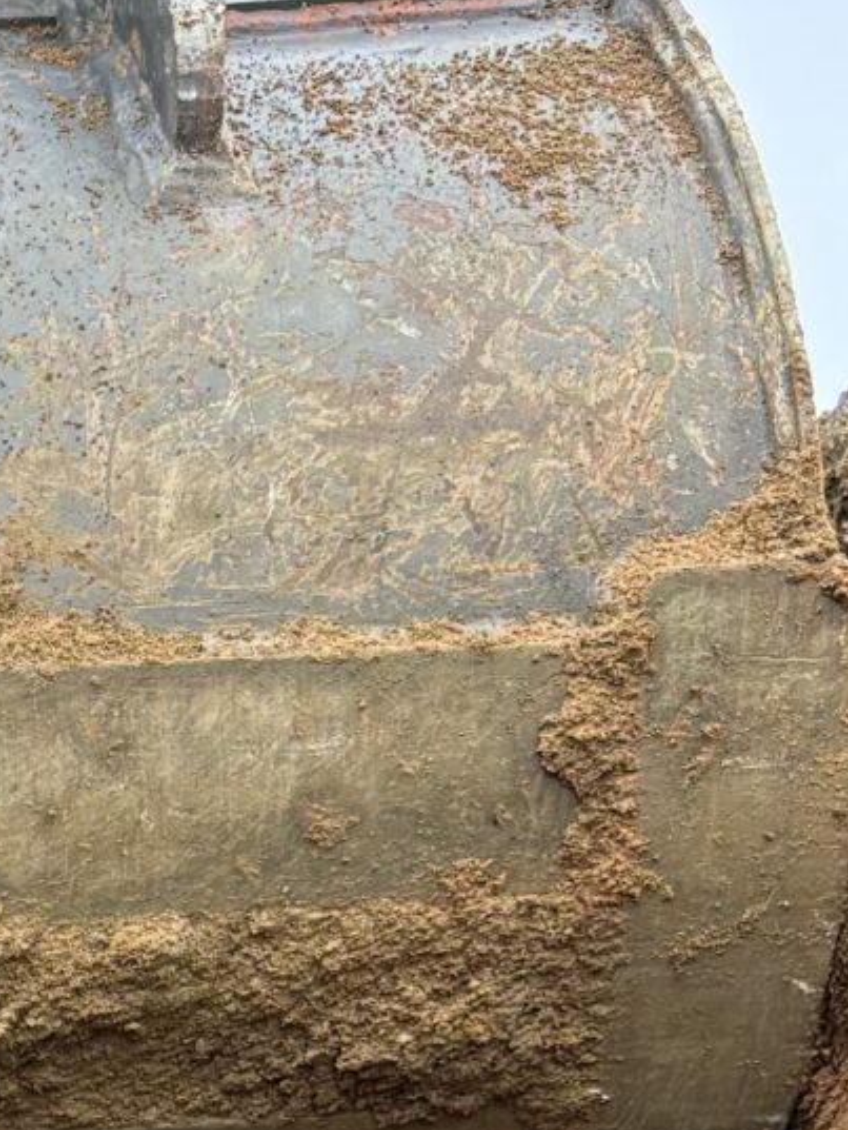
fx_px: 4049
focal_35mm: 124
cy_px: 1498
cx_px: -968
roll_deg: -0.6
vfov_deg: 15.1
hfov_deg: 10.7
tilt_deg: -5.1
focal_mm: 5.96
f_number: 1.6
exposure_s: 1/121
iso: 50
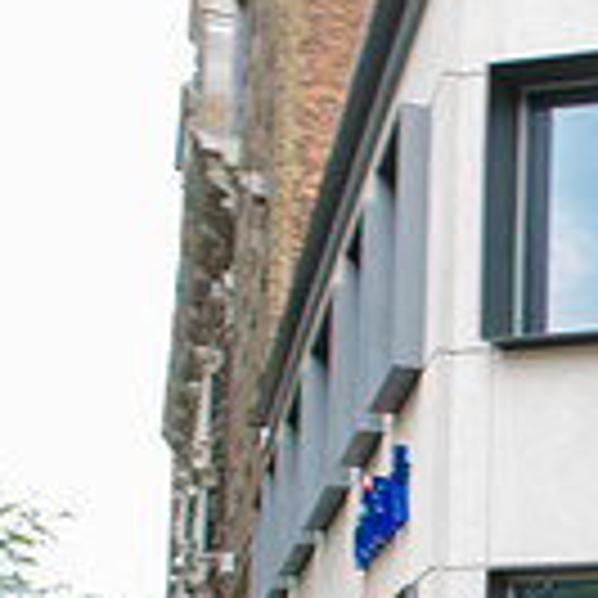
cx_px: 1290
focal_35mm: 89
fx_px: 1739
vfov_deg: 18.5
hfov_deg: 14.9
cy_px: 708
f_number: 22
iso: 64
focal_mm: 24
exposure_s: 1/2
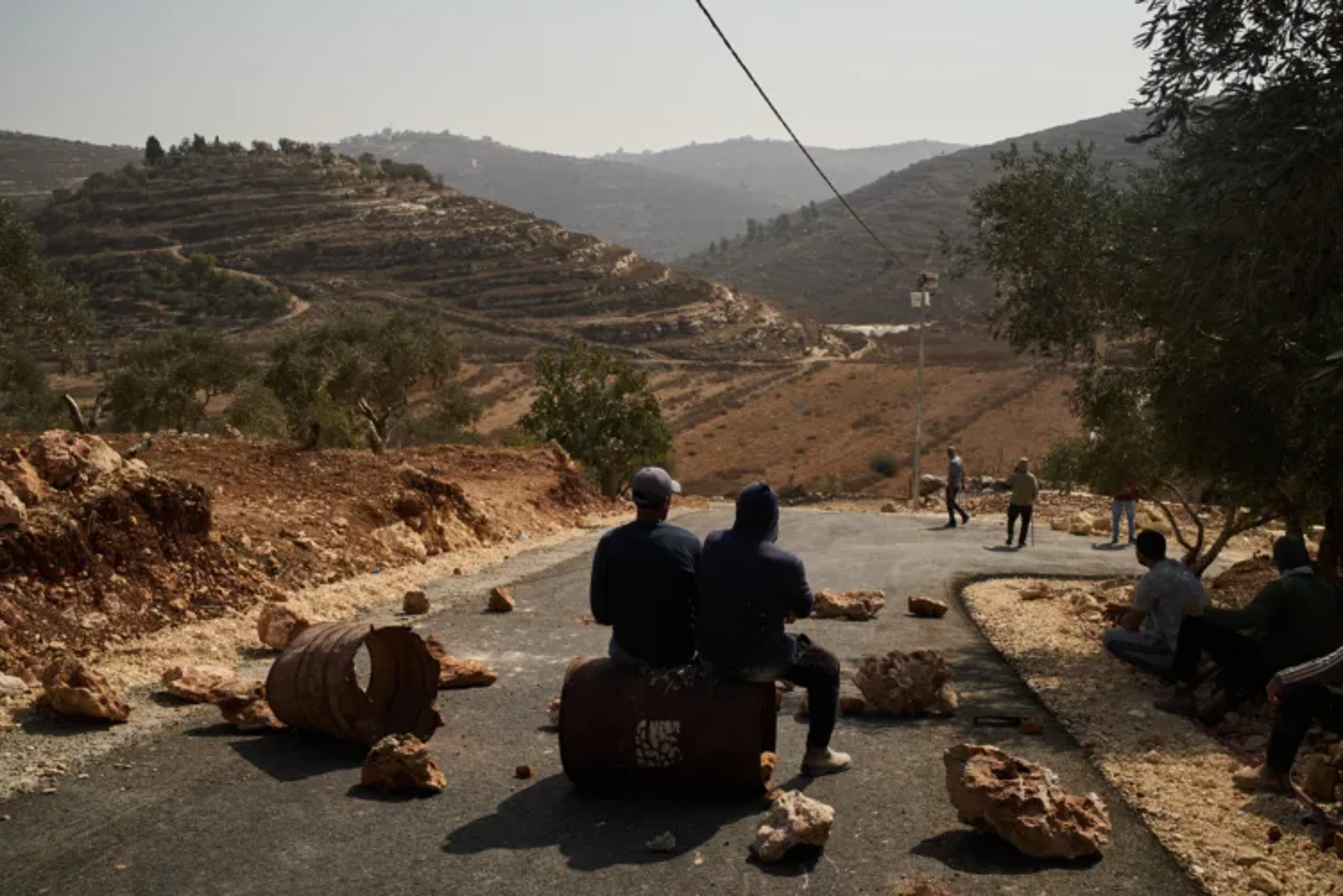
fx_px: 1306
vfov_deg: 37.9
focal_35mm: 35
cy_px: 448
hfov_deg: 54.4
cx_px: 672
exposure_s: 1/3200
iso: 800
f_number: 7.1
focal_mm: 35
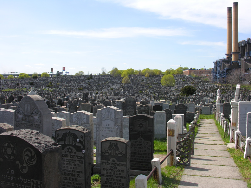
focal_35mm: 35
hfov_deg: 52.6
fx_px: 254
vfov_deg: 40.7
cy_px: 94
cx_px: 126
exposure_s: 1/220
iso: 50
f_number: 5.6
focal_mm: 8.9
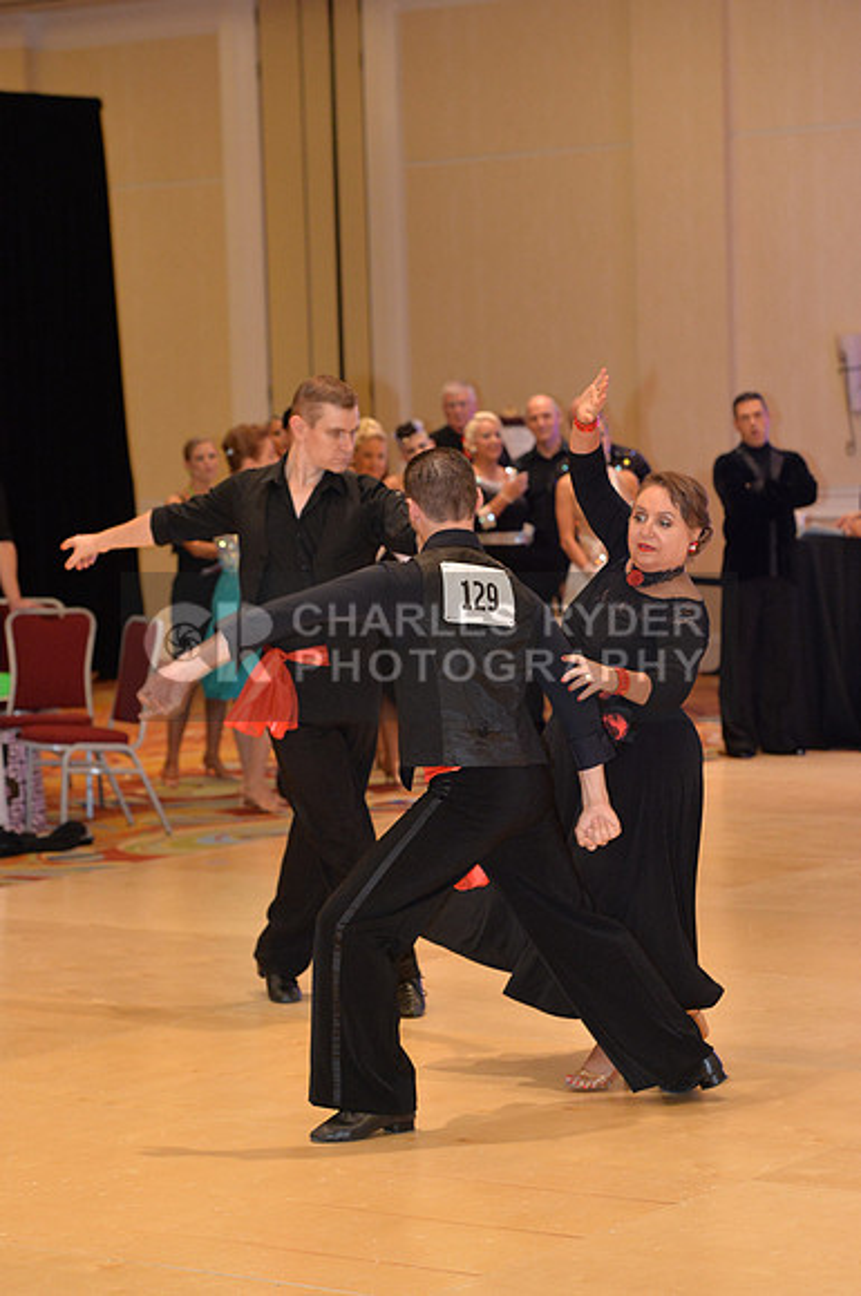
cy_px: 648
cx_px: 430
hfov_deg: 13.6
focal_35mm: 100
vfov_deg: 20.4
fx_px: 3598
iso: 2500
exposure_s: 1/250
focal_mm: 100
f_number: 5
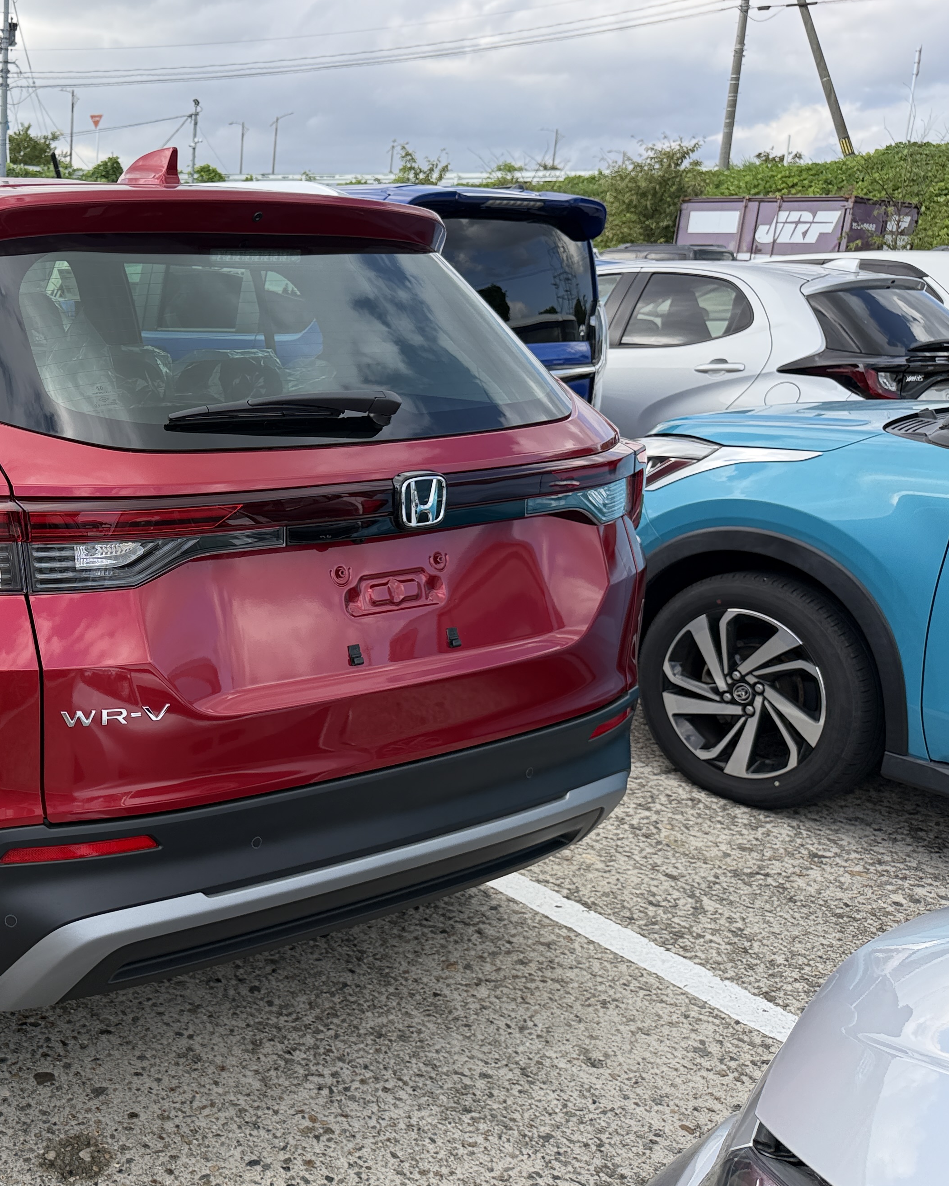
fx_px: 1264
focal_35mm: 36
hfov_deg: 37.8
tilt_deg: -13.0
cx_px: 57
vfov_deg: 50.3
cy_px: 603
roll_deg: -0.6
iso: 100
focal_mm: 6.76
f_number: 1.78
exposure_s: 1/1493
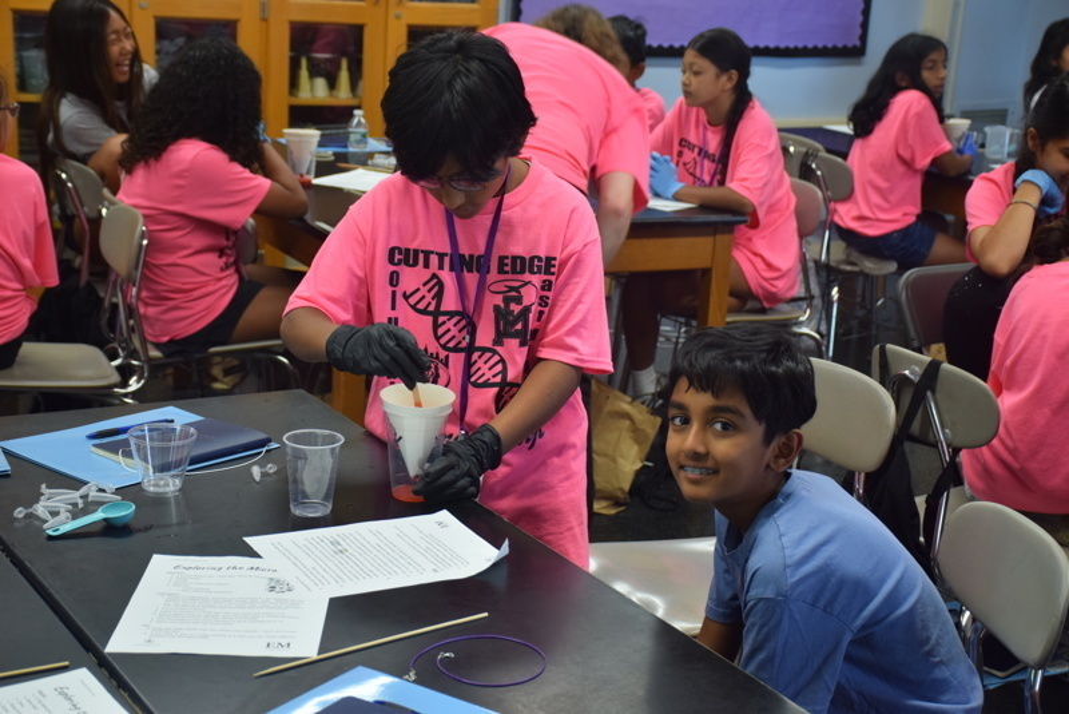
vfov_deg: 22.6
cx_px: 534
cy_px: 357
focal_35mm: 60
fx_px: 1782
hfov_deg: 33.4
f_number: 4.5
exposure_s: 1/60
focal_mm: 40
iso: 800
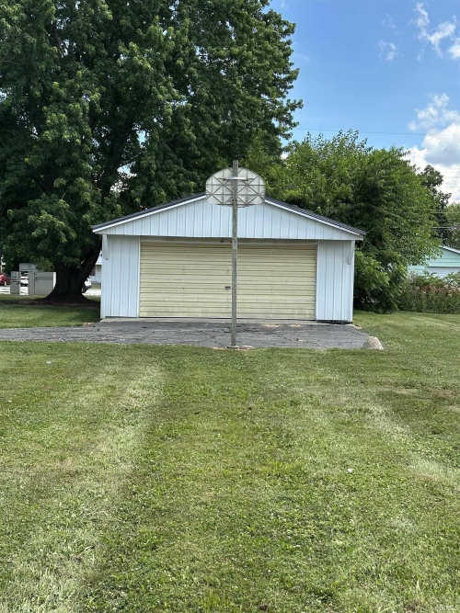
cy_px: 306
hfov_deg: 30.3
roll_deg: -0.6
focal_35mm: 48
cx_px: 230
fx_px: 851
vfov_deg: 39.7
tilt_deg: -2.4
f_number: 1.78
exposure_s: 1/1227
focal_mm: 6.86
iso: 64
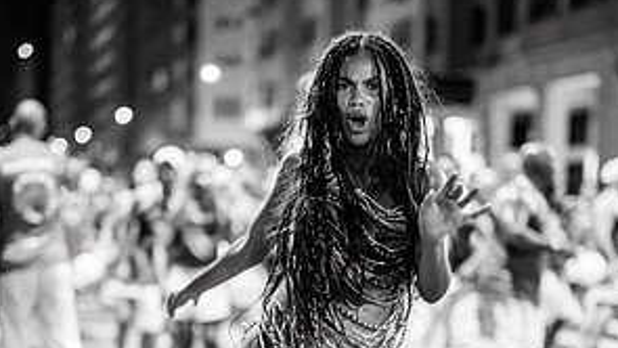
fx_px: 1311
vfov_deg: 14.9
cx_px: 308
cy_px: 342
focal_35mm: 80
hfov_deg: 26.5
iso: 2000
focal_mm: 50
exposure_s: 1/320
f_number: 1.2
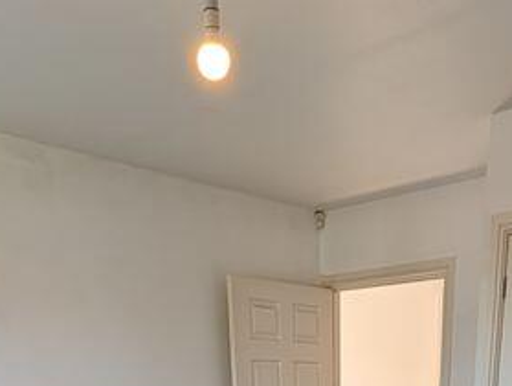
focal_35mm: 44
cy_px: 674
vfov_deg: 22.1
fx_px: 652
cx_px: 328
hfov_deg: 42.5
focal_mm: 2.02
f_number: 1.7
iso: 56
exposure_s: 1/105
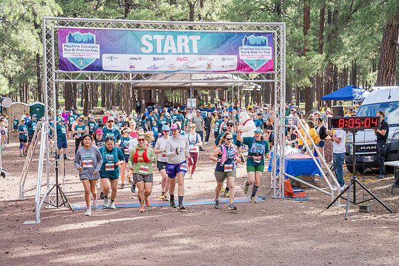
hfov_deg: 28.8
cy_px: 133
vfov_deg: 19.5
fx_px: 776
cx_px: 200
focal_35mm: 70
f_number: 5
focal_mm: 70
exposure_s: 1/640
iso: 800
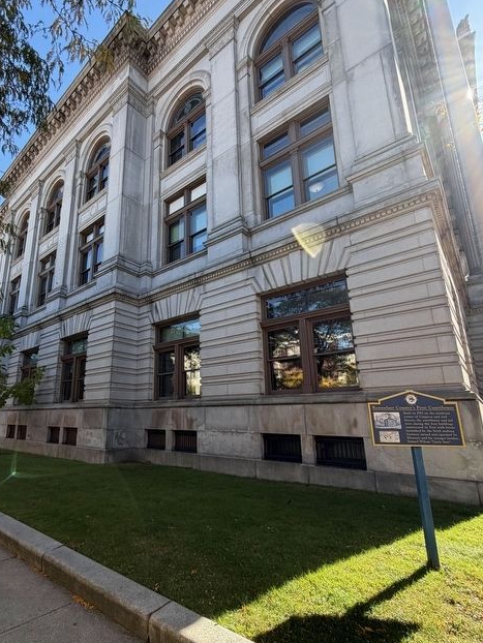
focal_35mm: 18
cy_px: 342
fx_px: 335
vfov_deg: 87.6
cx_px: 181
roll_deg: -0.8
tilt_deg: +13.9
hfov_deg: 70.5
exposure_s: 1/427
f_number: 2.2
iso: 64
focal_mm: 2.22
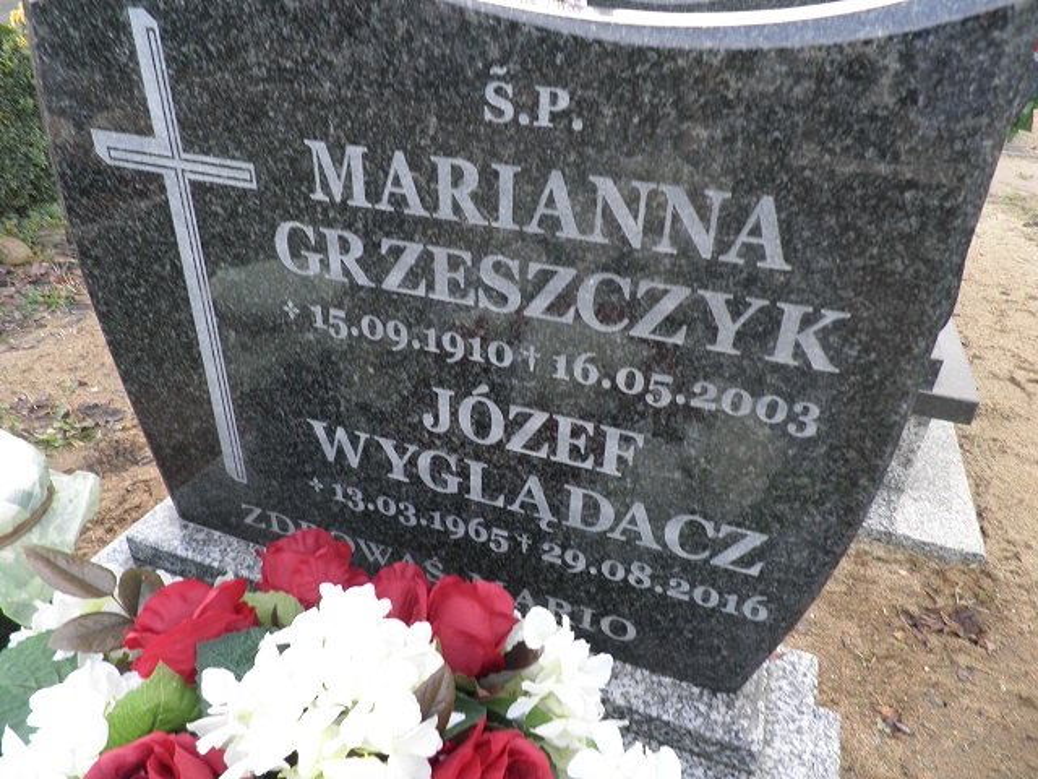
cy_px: 390
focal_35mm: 24
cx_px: 519
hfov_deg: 71.6
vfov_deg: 56.8
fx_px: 720
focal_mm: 4.3
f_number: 3.3
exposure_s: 1/30
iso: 100
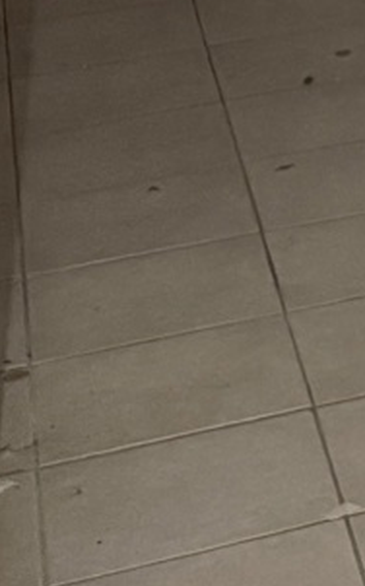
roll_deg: +0.5
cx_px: 1410
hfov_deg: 6.6
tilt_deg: -1.5
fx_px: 2586
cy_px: -745
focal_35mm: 162
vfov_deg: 11.2
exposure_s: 1/60
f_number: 1.78
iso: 640
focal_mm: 6.76
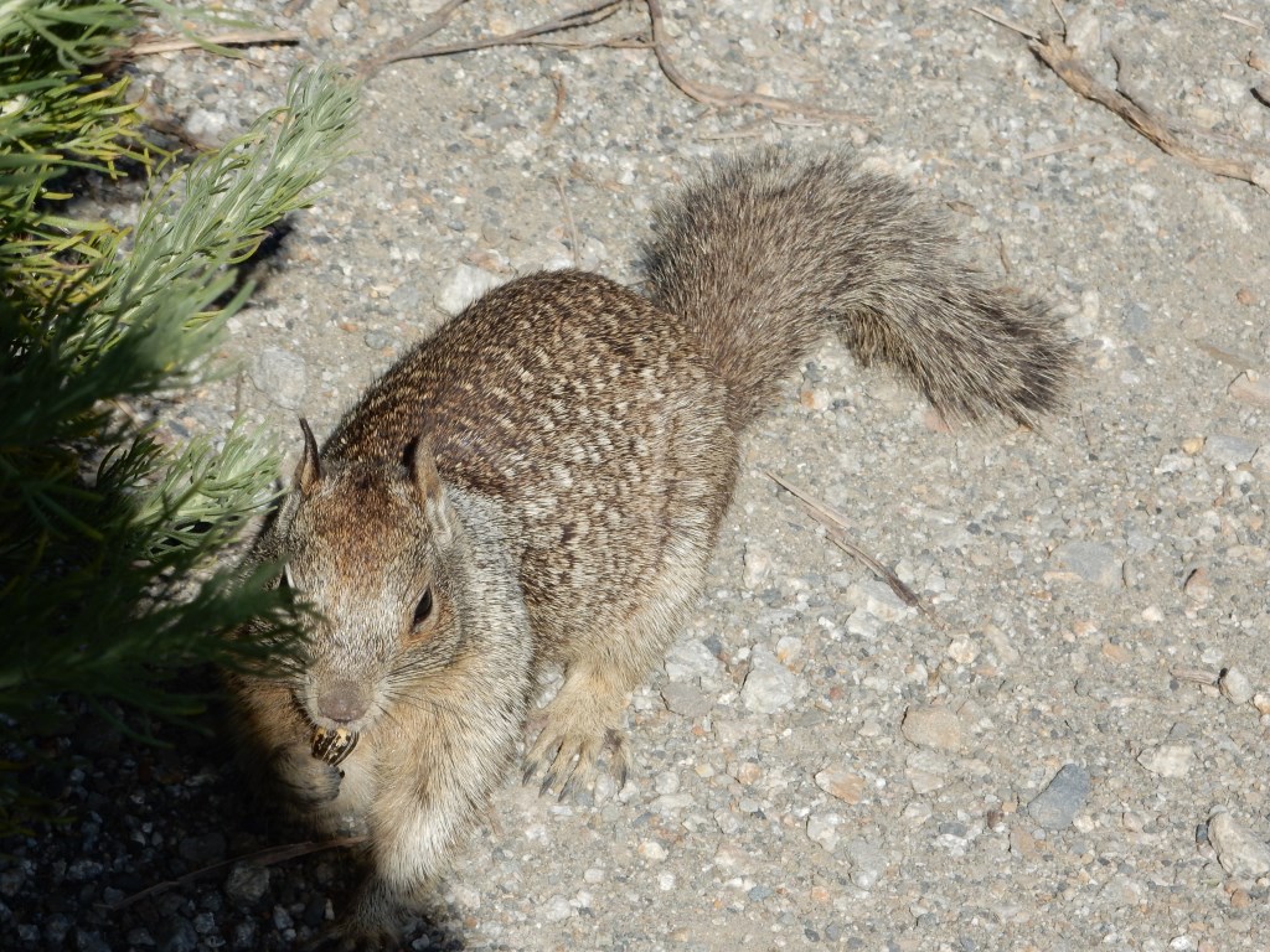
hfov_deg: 8.6
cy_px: 476
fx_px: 8402
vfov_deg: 6.5
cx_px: 635
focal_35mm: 229
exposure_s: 1/640
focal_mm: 40.9
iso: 125
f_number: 6.3
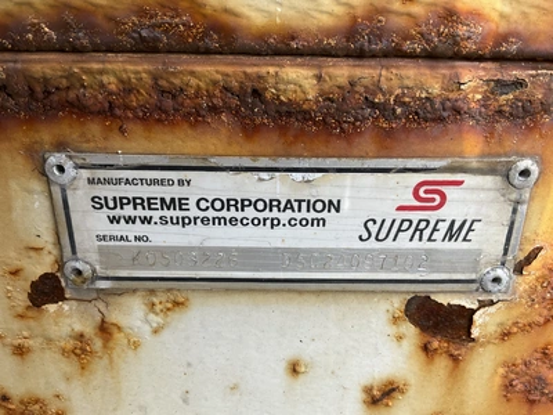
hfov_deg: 61.7
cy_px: 208
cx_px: 276
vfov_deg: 48.2
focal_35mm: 29
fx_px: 463
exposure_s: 1/286
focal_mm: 3
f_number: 1.8
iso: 25
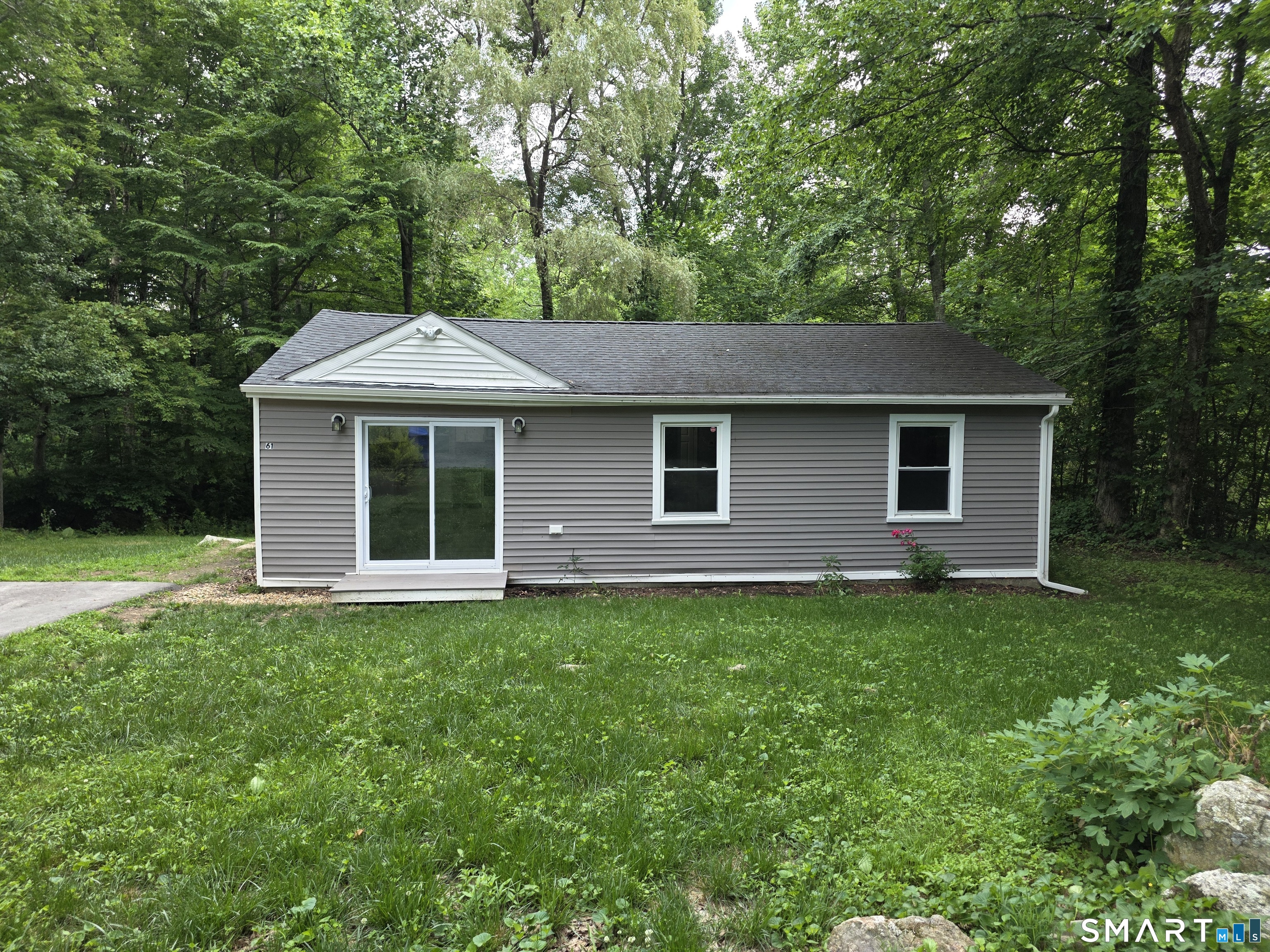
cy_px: 476
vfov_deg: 58.9
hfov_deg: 73.9
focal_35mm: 23
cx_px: 635
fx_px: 844
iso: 50
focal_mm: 6.3
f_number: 1.7
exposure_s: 1/359
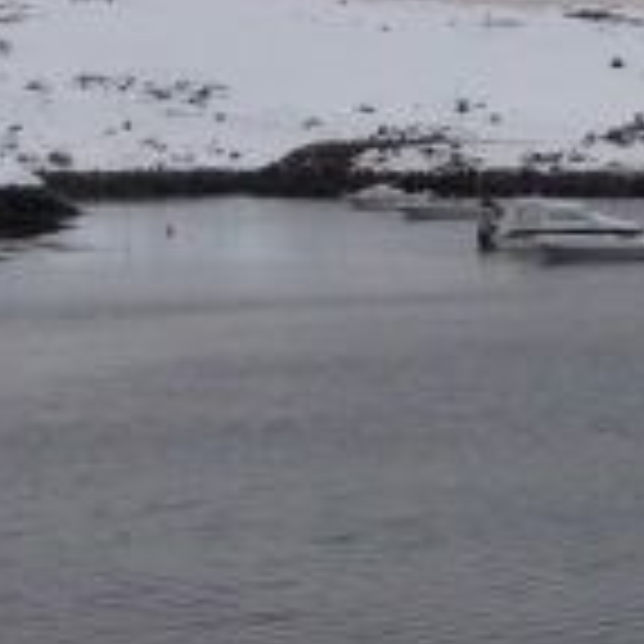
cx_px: 95
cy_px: -203
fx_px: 2610
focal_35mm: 124
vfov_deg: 13.5
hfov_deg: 14.0
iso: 125
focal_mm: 4.1
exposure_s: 1/80
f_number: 3.3
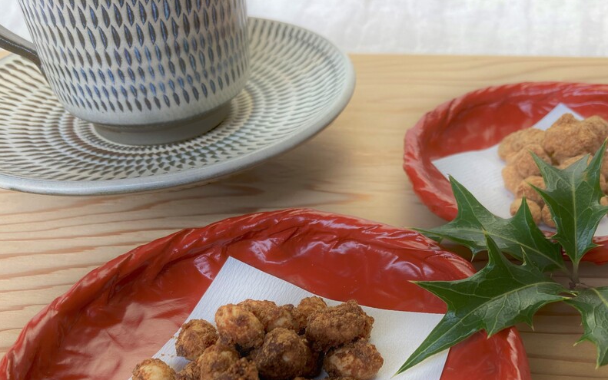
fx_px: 597
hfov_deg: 53.7
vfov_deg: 34.8
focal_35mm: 36
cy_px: 273
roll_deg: +0.7
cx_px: 354
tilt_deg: -39.2
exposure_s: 1/120
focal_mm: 3.99
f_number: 1.8
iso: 32
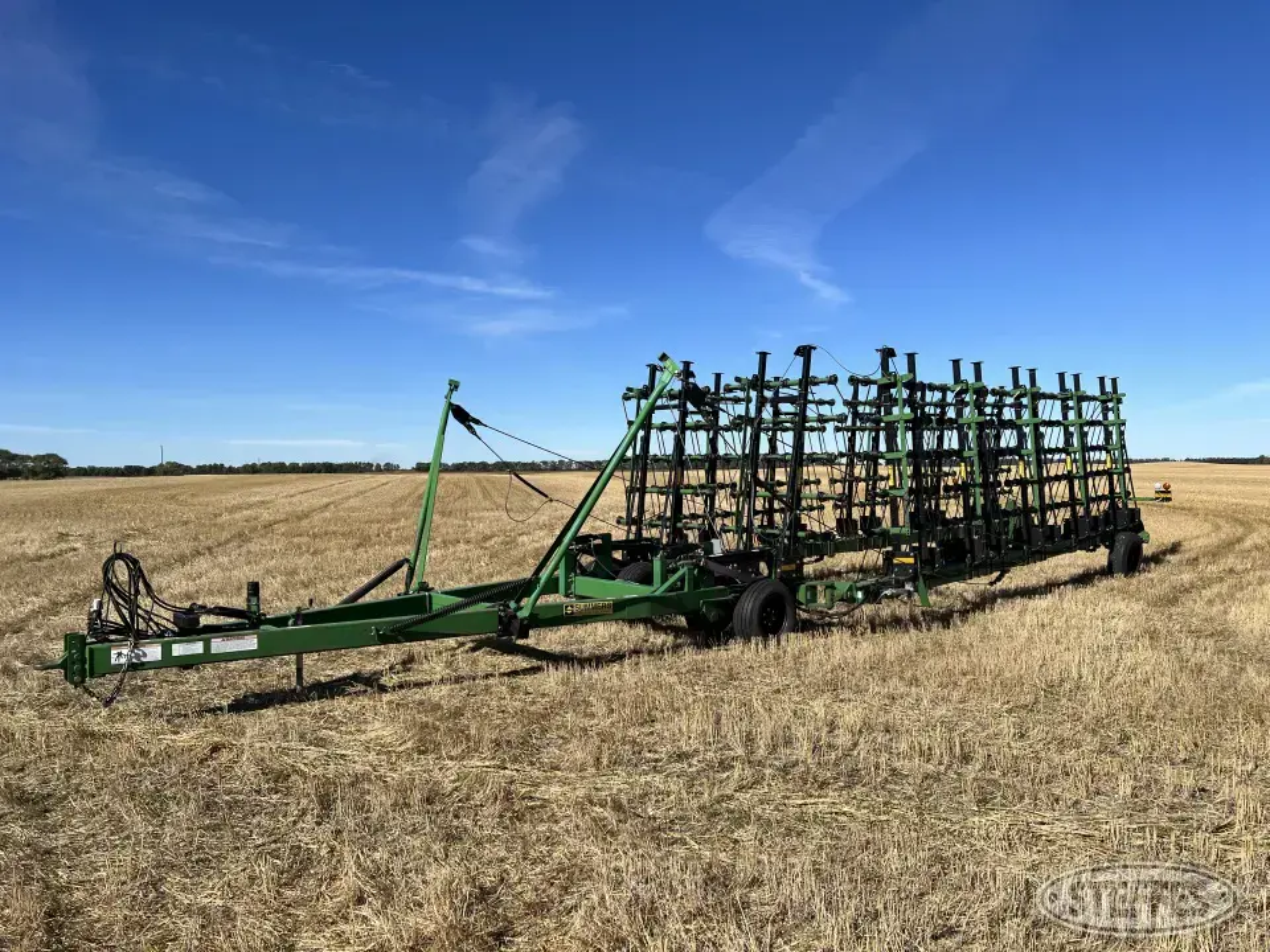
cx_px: 635
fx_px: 954
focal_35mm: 26
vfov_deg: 53.1
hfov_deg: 67.3
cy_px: 476
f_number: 1.5
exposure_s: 1/5587
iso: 50
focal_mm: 5.7
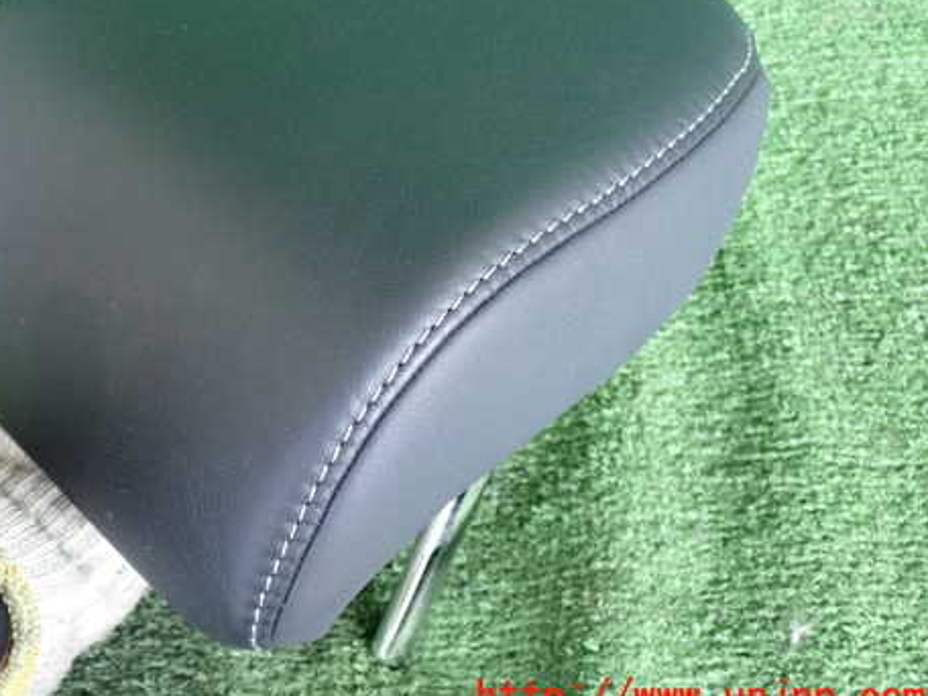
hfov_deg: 37.9
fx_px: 1340
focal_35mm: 50
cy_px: 267
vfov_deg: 29.0
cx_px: 326
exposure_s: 1/125
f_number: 2.7
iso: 1250
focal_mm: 6.83
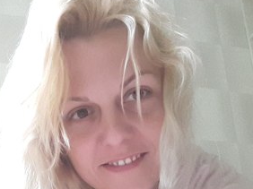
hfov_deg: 37.9
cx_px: 63
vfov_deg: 27.6
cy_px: 197
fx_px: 358
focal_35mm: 49
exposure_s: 1/13
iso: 500
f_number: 1.9
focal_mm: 2
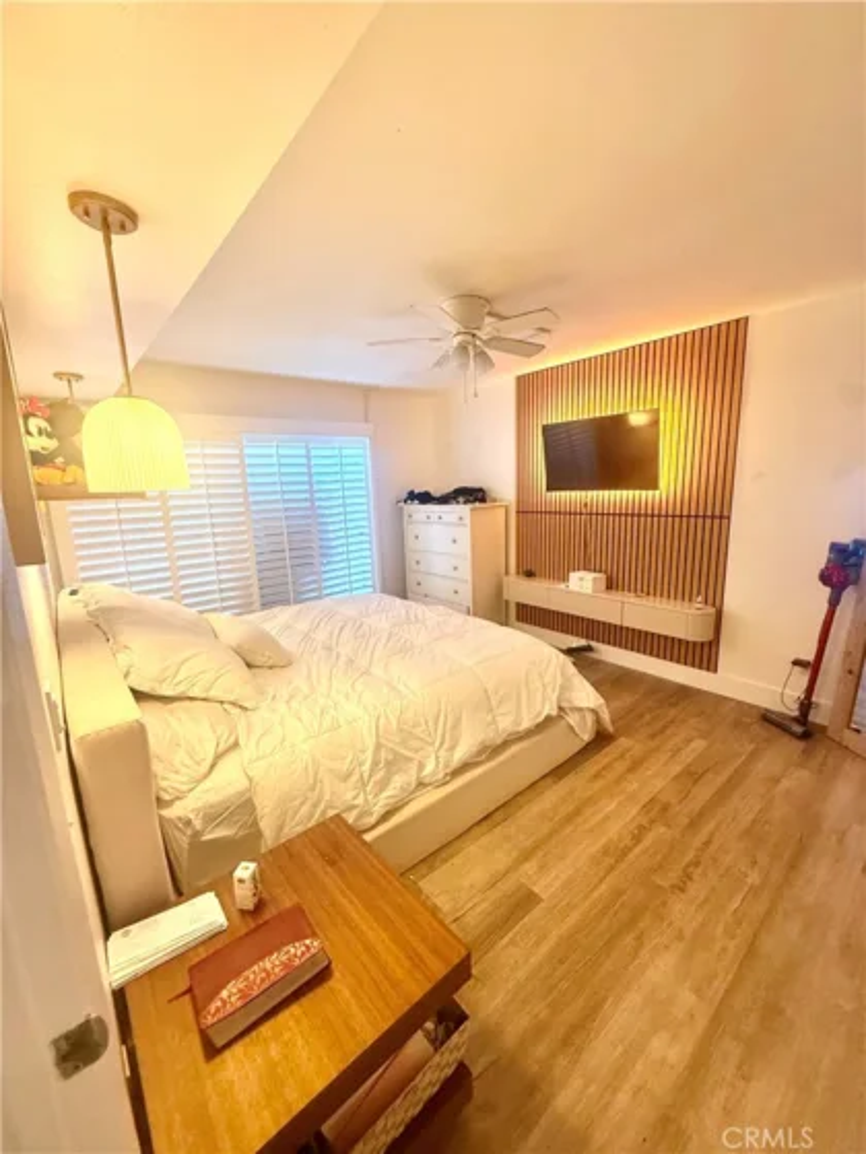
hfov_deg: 85.7
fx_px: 467
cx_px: 433
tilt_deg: -10.0
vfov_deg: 102.1
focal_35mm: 14
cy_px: 577
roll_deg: +1.8
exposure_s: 1/60
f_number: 2.2
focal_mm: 2.22
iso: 400
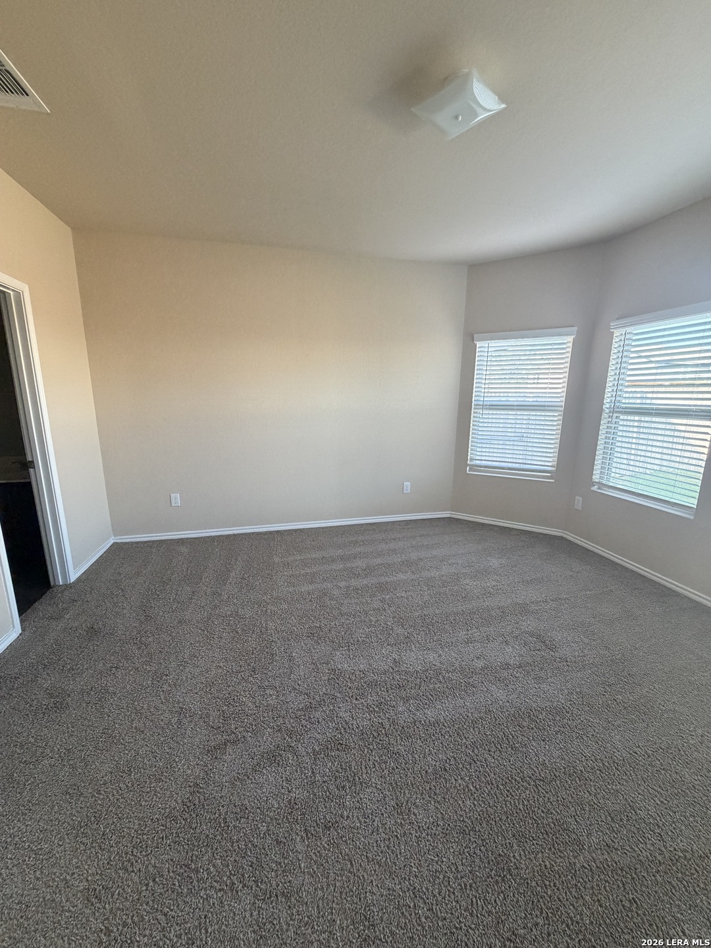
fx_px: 383
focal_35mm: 14
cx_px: 356
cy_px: 474
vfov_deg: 102.1
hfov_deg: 85.7
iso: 320
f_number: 2.2
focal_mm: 2.22
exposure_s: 1/100
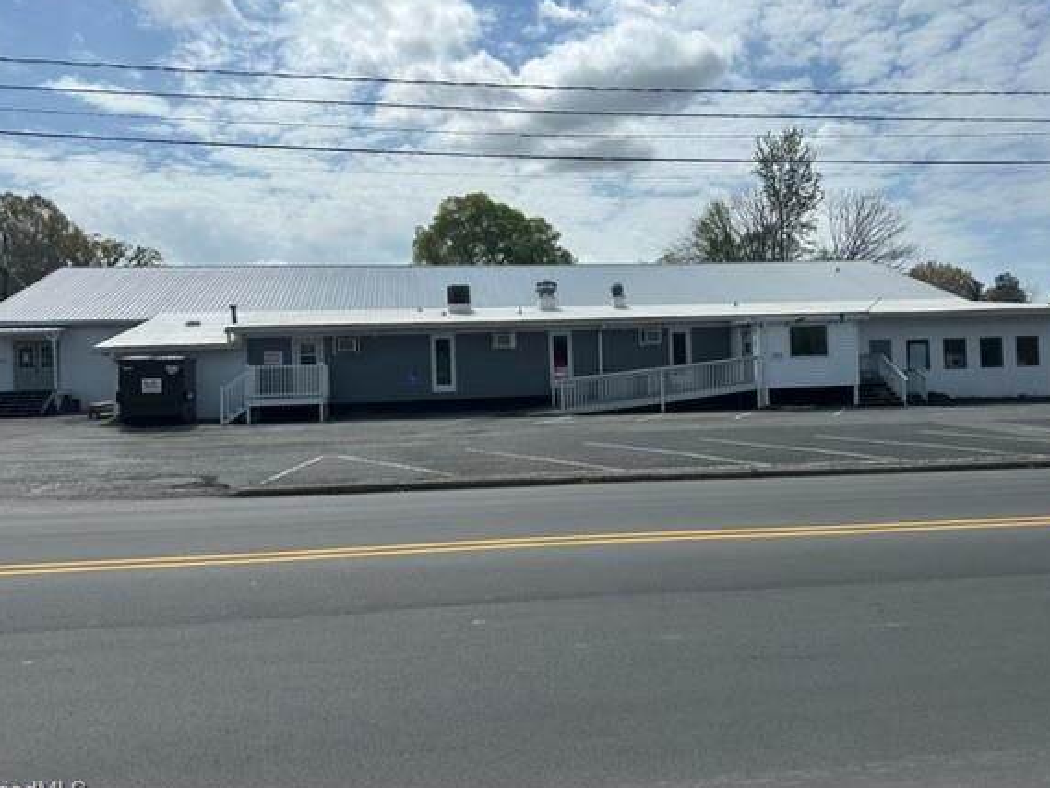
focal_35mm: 27
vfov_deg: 51.3
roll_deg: +1.7
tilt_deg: +0.8
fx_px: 819
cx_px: 544
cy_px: 365
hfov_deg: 65.3
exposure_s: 1/13699
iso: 80
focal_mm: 6.86
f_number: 1.78
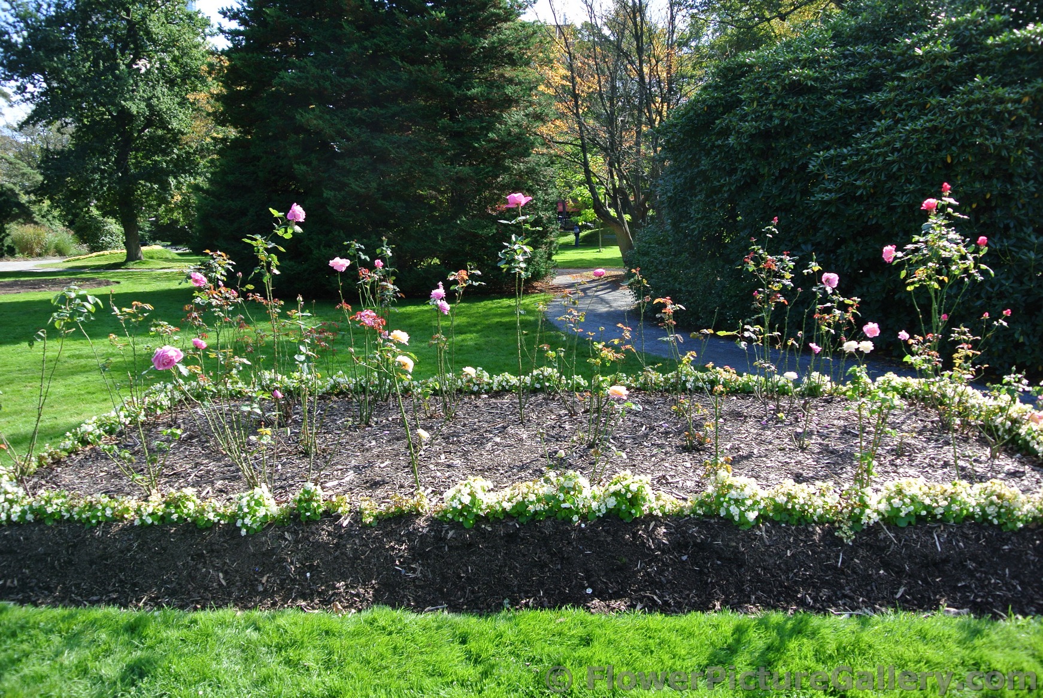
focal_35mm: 27
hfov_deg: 67.3
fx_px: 783
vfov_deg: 48.0
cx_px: 522
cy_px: 349
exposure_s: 1/200
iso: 100
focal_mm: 10
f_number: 4
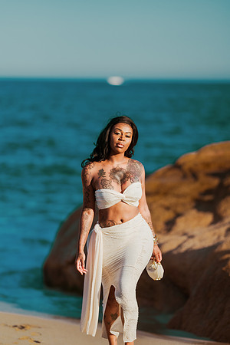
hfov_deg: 10.2
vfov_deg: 15.2
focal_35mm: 135
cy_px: 172
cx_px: 115
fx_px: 1294
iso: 100
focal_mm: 135
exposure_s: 1/8000
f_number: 1.8
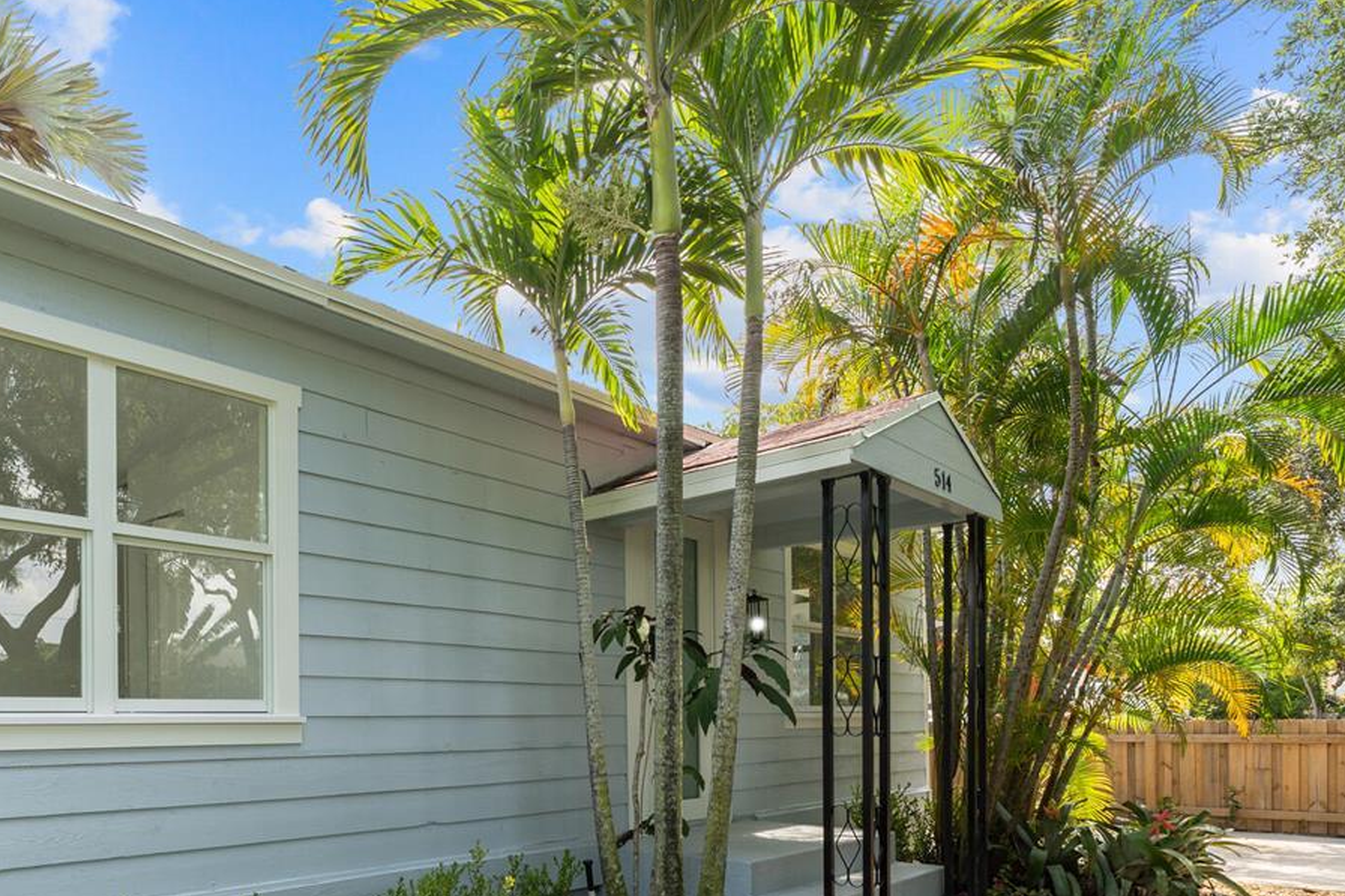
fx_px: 934
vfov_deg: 48.3
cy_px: 720
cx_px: 443
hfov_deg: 69.4
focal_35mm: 25
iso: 250
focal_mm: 14
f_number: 9
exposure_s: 1/60
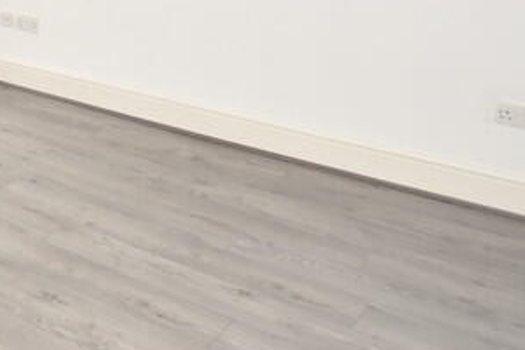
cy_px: 34
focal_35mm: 51
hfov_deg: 31.4
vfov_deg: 25.7
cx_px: -131
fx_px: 744
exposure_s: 1/160
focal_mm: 10
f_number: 4.5
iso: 800
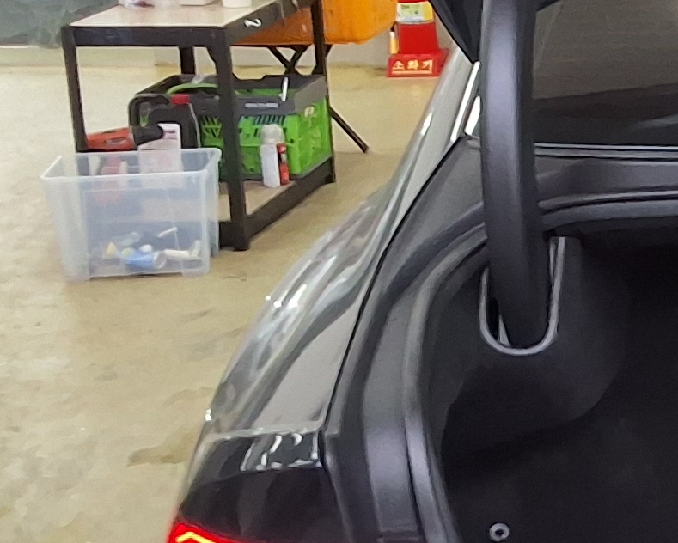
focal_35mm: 113
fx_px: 2269
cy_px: 198
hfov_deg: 15.2
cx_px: 1128
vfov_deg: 13.6
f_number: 1.9
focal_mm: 2.91
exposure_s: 1/120
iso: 64
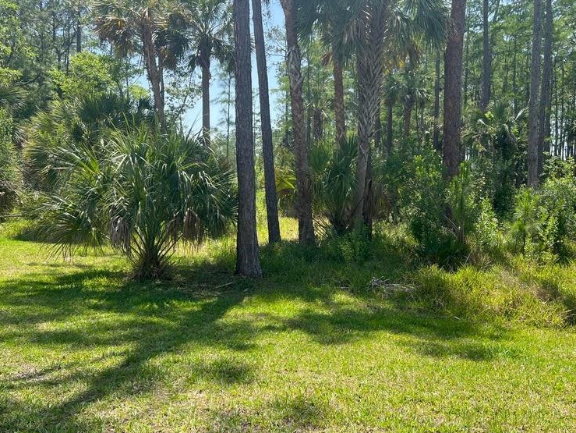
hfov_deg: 59.9
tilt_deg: -3.7
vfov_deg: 46.8
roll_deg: -1.3
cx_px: 309
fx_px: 499
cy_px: 220
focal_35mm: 30
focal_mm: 5.7
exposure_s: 1/1280
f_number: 1.5
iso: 50
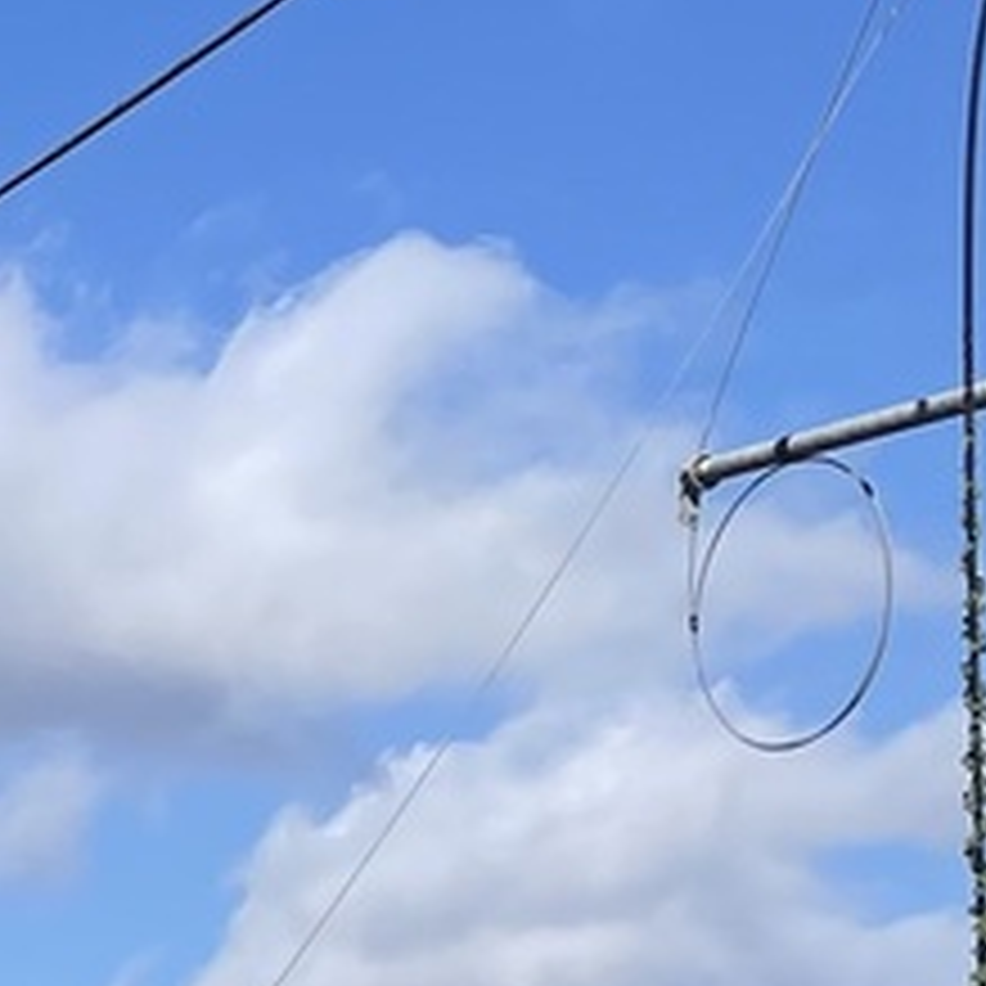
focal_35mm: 151
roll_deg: -0.9
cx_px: -945
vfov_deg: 11.1
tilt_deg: +3.2
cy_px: 1504
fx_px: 4866
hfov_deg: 10.7
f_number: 1.6
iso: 32
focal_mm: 4.2
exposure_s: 1/4292
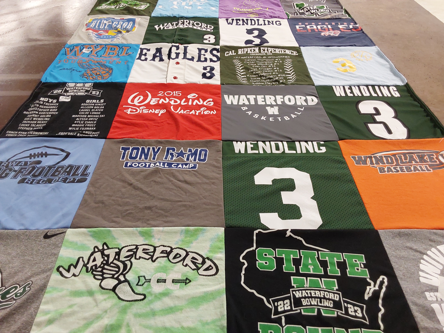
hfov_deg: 63.4
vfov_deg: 49.7
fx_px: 359
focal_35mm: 28
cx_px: 222
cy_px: 166
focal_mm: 2.91
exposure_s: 1/50
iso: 125
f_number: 1.9
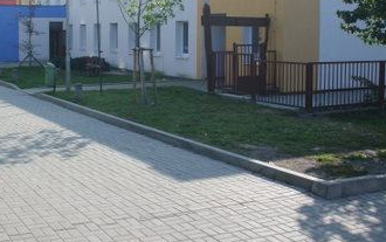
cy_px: 68
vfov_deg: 24.7
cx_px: 156
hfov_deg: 38.7
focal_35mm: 52
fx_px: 548
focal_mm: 6.3
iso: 64
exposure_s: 1/160
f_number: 7.3
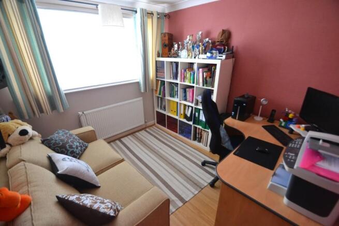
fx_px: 141
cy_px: 113
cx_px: 170
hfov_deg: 100.4
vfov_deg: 77.4
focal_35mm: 15
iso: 1600
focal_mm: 10
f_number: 3.5
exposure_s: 1/60
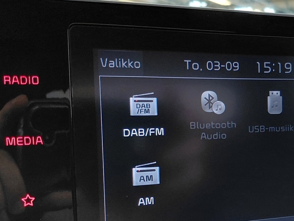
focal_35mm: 51
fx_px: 433
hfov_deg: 36.1
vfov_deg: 28.4
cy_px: 146
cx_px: 239
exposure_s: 1/50.1
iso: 320
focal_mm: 4.69
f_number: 1.8
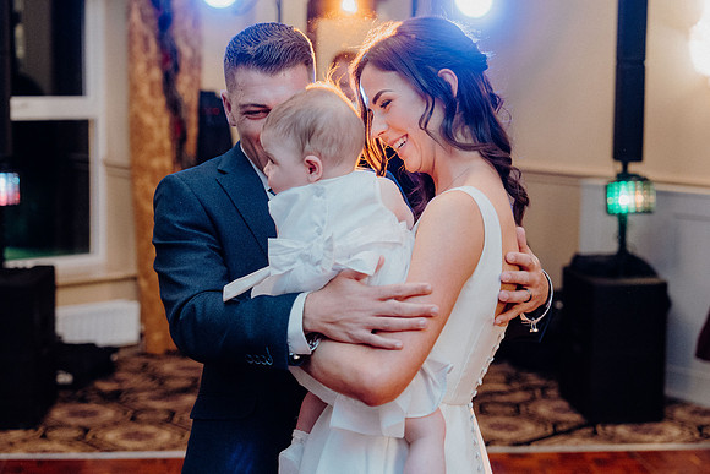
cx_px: 355
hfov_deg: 31.0
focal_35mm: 65
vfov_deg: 20.9
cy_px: 237
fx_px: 1282
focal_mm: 65
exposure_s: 1/160
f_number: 3.5
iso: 3200
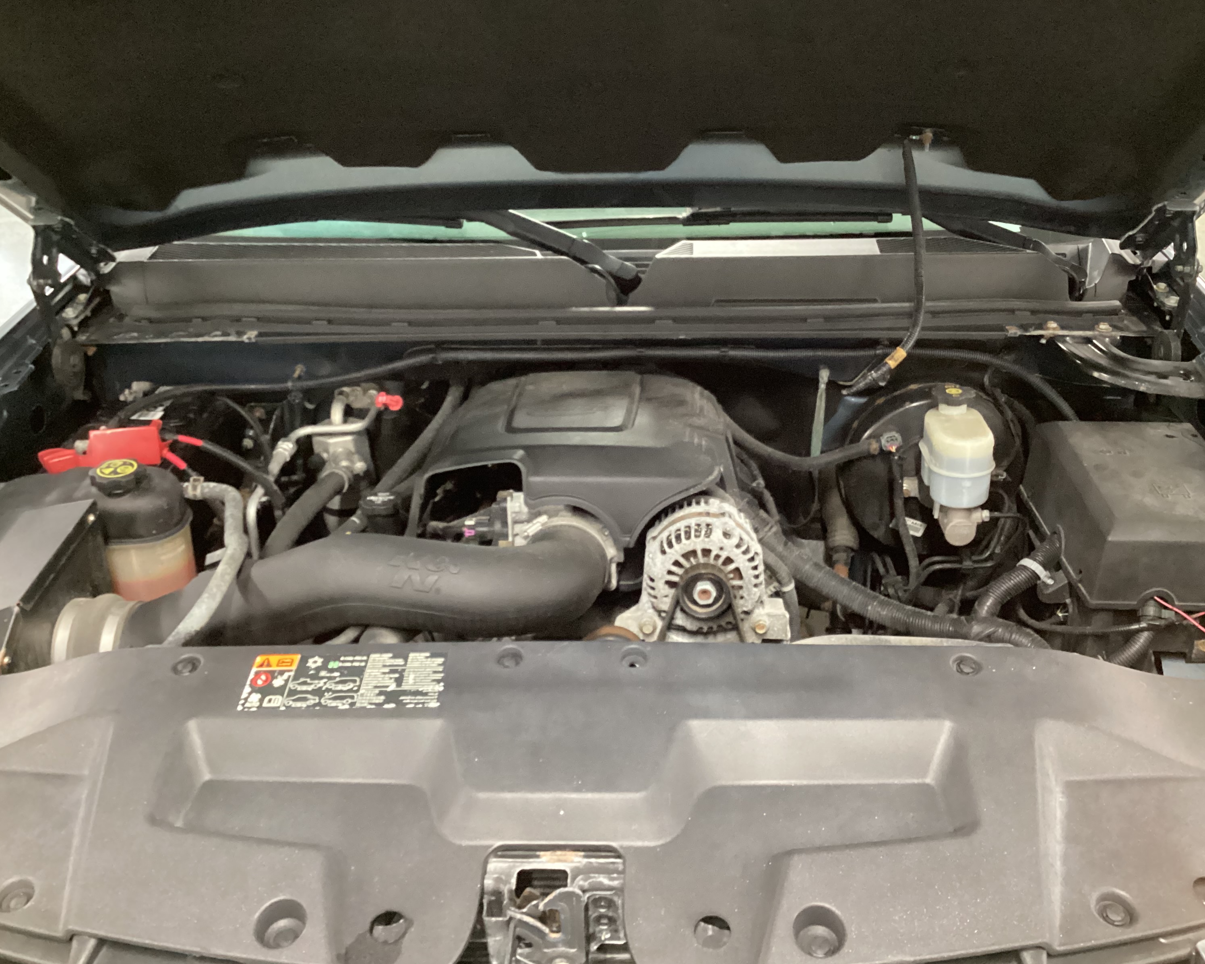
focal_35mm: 33
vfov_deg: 44.5
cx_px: 625
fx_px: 1177
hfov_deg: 54.2
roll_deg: +1.3
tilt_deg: -28.5
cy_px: 479
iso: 640
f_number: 2.4
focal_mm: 3.3
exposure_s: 1/25
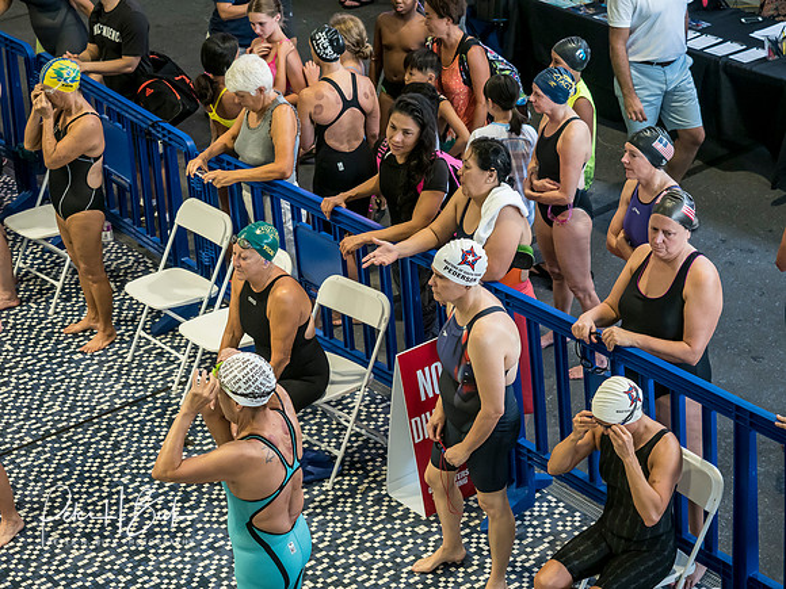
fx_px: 1817
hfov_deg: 24.4
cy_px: 294
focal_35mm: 80
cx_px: 393
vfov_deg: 18.4
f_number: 2.8
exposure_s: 1/320
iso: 2500
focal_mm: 40
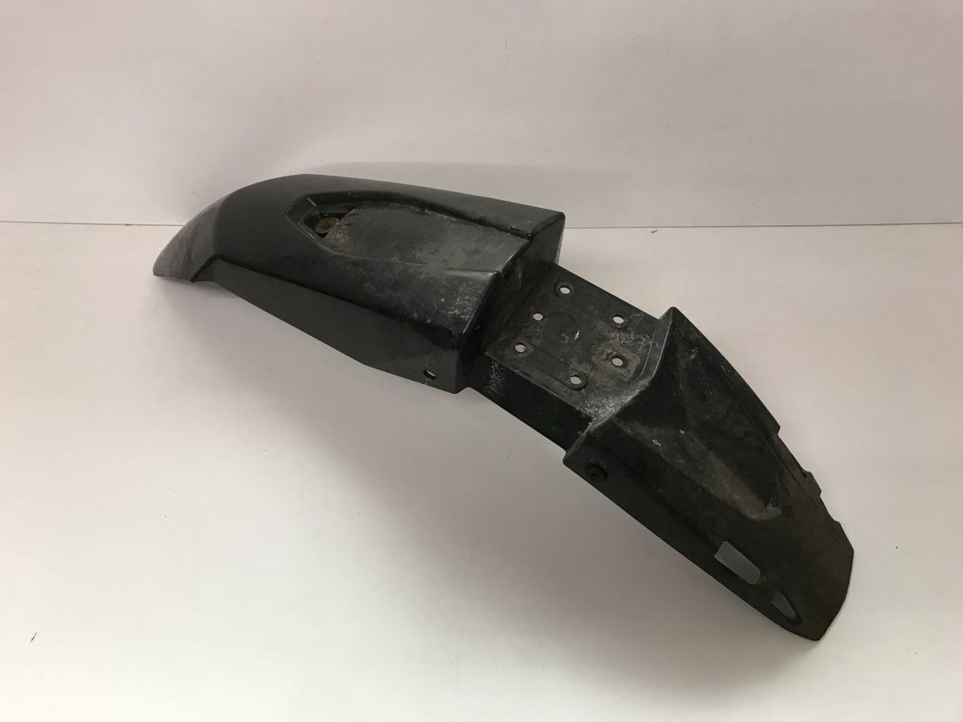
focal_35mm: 28
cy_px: 361
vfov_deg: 49.7
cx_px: 482
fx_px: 779
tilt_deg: -51.8
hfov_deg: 63.4
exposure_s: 1/33
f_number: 1.8
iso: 40
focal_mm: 3.99
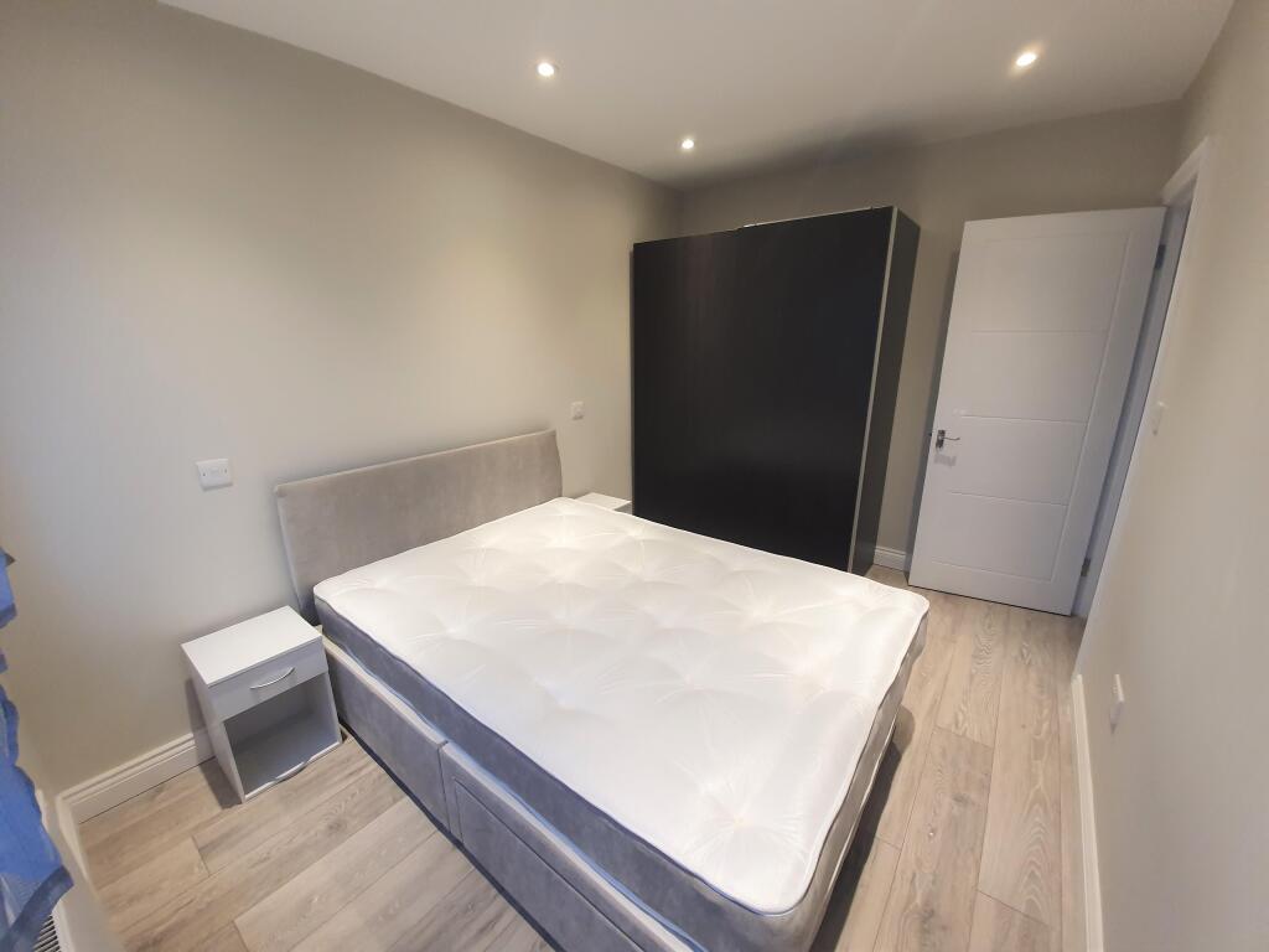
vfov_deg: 89.9
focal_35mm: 13
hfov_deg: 106.2
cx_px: 634
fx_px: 477
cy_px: 476
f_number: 2.2
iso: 125
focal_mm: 1.8
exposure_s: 1/50
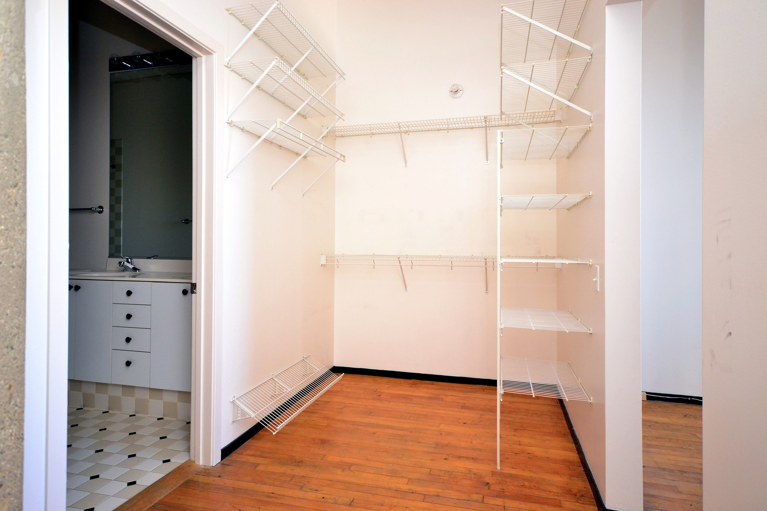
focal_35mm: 20
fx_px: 415
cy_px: 256
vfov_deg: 63.2
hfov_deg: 85.4
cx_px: 384
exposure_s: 1/30
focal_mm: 13
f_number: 4.5
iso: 800
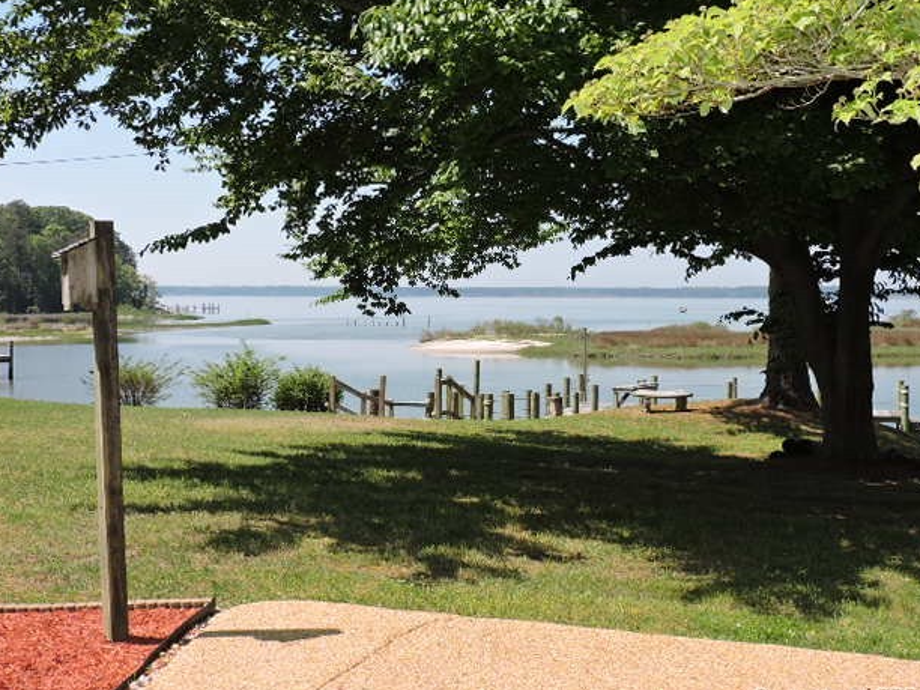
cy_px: 350
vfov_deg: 32.2
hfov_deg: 42.1
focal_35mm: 45
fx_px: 1196
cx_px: 471
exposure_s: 1/1250
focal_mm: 7.7
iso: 140
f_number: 3.4
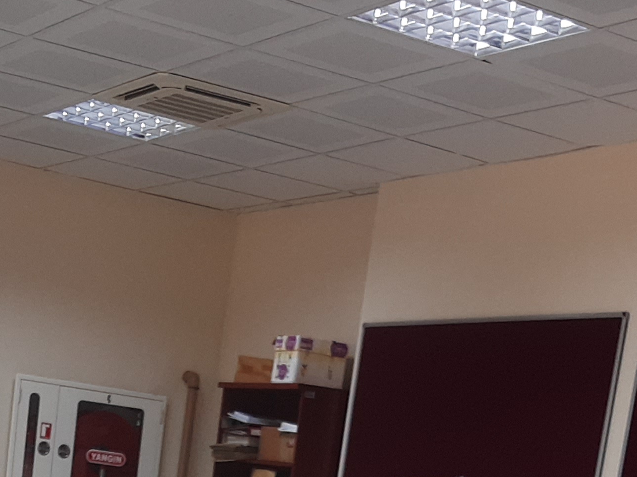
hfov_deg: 23.0
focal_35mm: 84
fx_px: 1545
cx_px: 150
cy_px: 731
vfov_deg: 16.0
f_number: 1.7
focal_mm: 3.93
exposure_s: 1/50
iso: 50
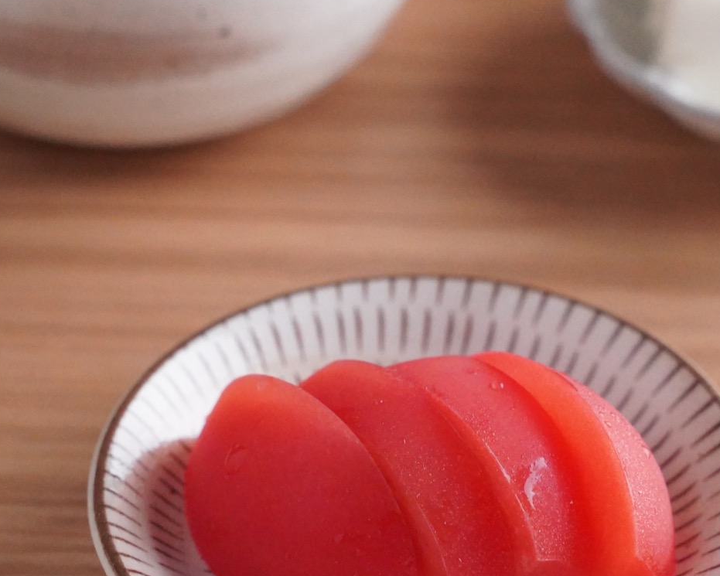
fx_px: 2826
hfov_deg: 14.5
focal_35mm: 133
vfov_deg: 11.6
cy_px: 381
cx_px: 316
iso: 20000
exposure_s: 1/800
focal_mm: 65.8
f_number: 6.3
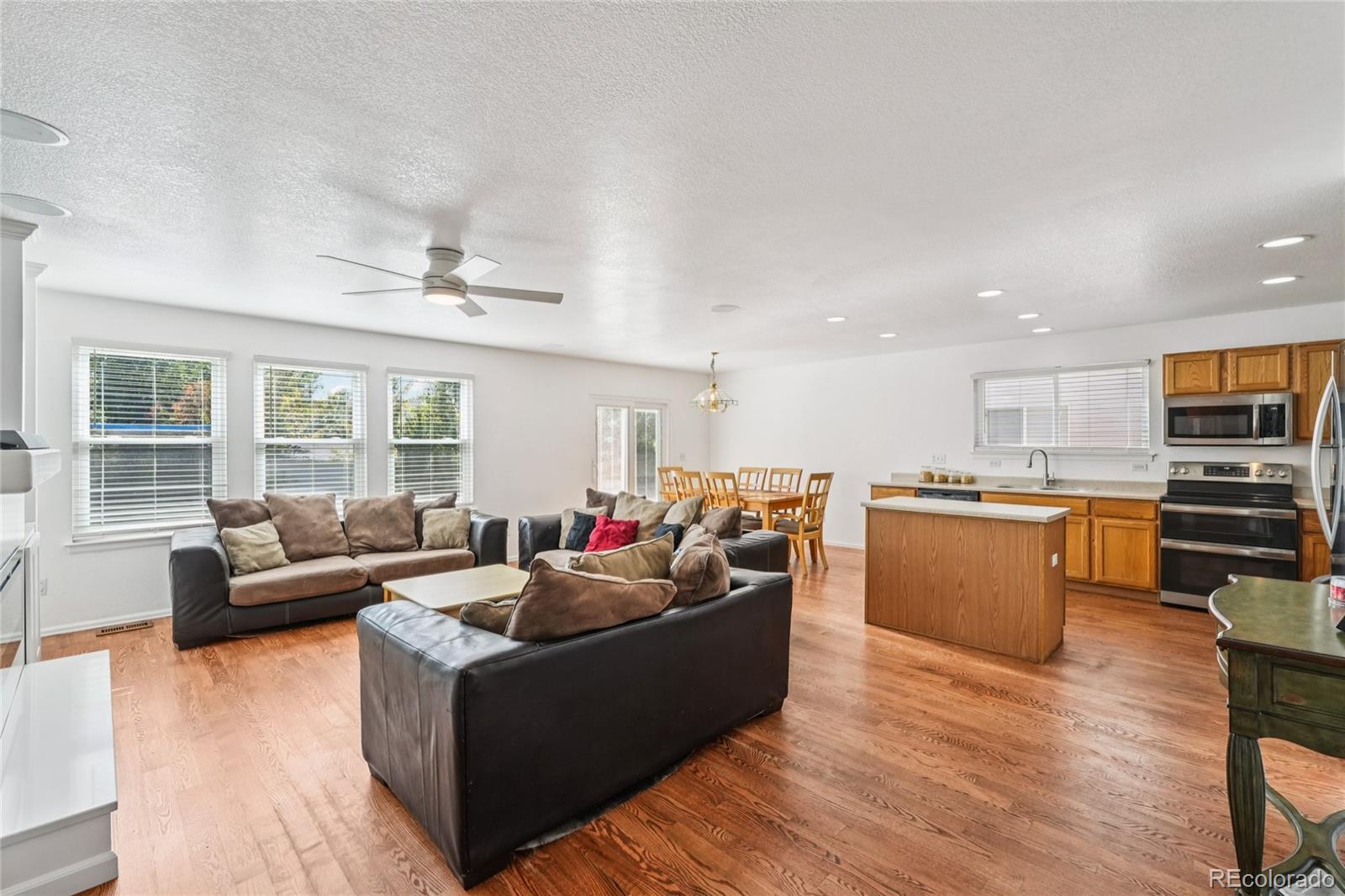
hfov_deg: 100.4
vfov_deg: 77.3
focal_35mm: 15
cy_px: 448
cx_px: 672
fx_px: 560
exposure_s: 1/15
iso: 800
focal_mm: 10
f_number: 8
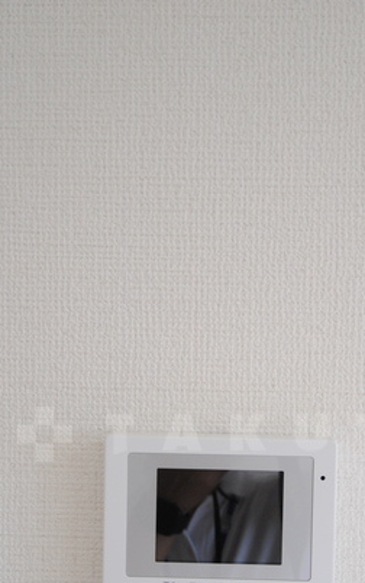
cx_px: 235
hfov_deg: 37.0
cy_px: 434
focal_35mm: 34
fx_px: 541
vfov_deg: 54.2
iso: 360
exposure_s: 1/30
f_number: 5
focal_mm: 14
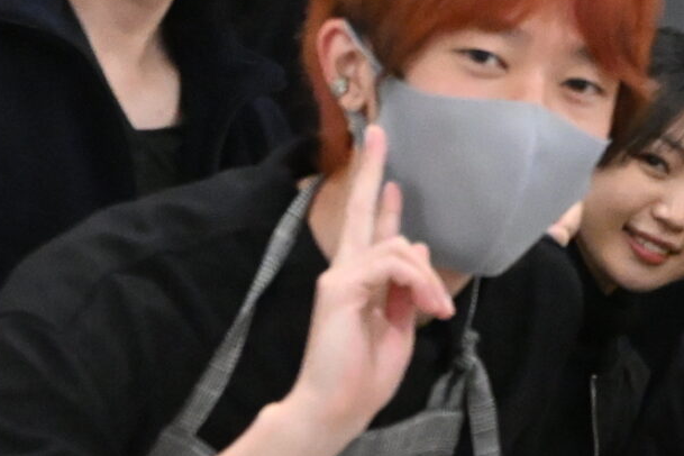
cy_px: -136
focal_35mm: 167
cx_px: 991
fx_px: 3176
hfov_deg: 11.8
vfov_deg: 8.1
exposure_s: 1/400
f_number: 5.6
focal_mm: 26.5
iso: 6400
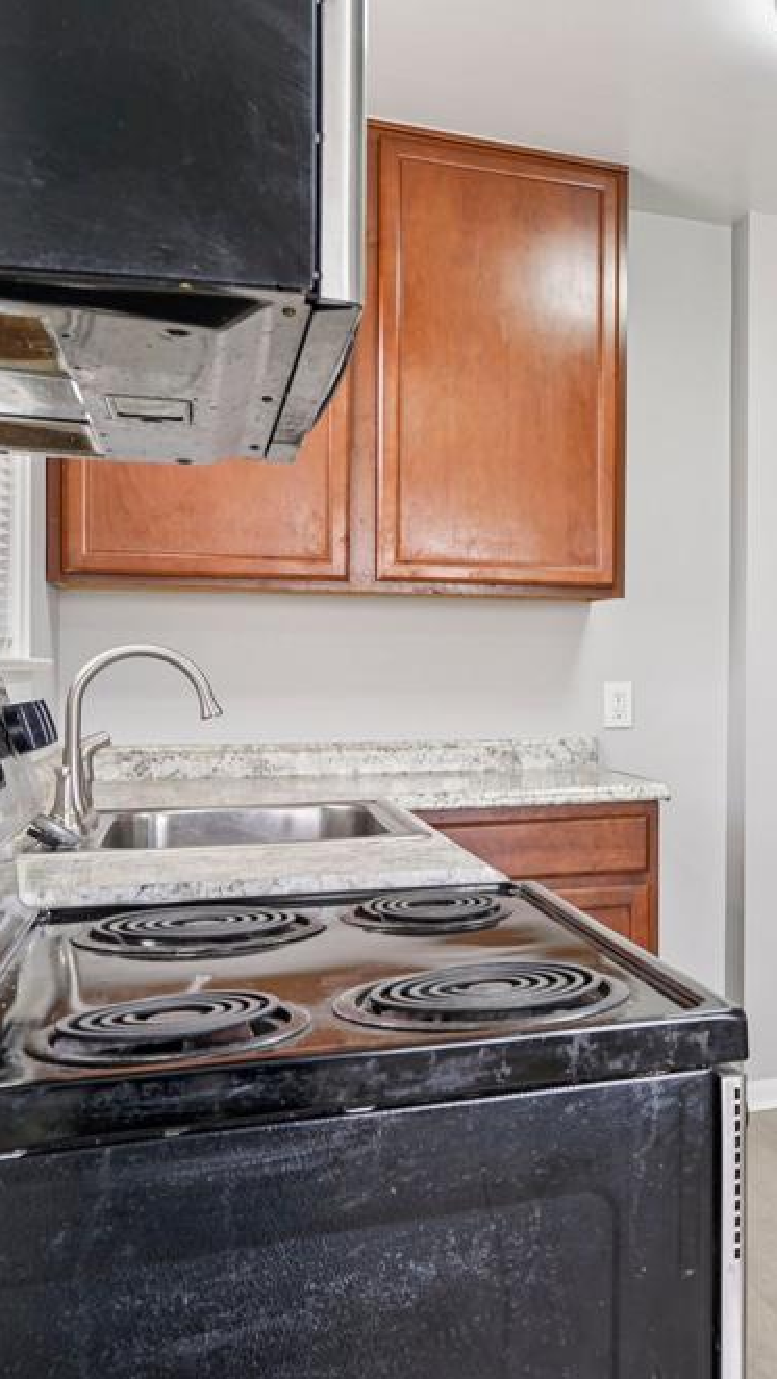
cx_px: 879
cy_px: 675
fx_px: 1244
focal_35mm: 34
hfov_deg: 30.6
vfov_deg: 58.0
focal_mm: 21
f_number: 8
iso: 400
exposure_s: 1/15
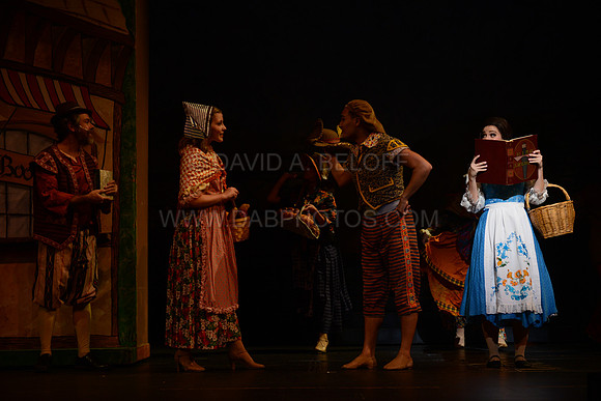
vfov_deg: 19.5
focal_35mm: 70
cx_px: 300
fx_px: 1169
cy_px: 200
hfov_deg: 28.8
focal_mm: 70
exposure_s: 1/400
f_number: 2.8
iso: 1600
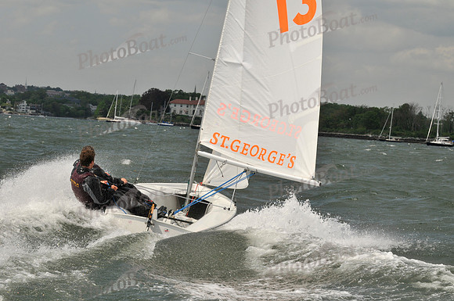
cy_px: 150
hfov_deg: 9.8
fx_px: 2645
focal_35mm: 210
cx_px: 227
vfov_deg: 6.5
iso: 200
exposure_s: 1/800
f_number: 10
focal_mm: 140
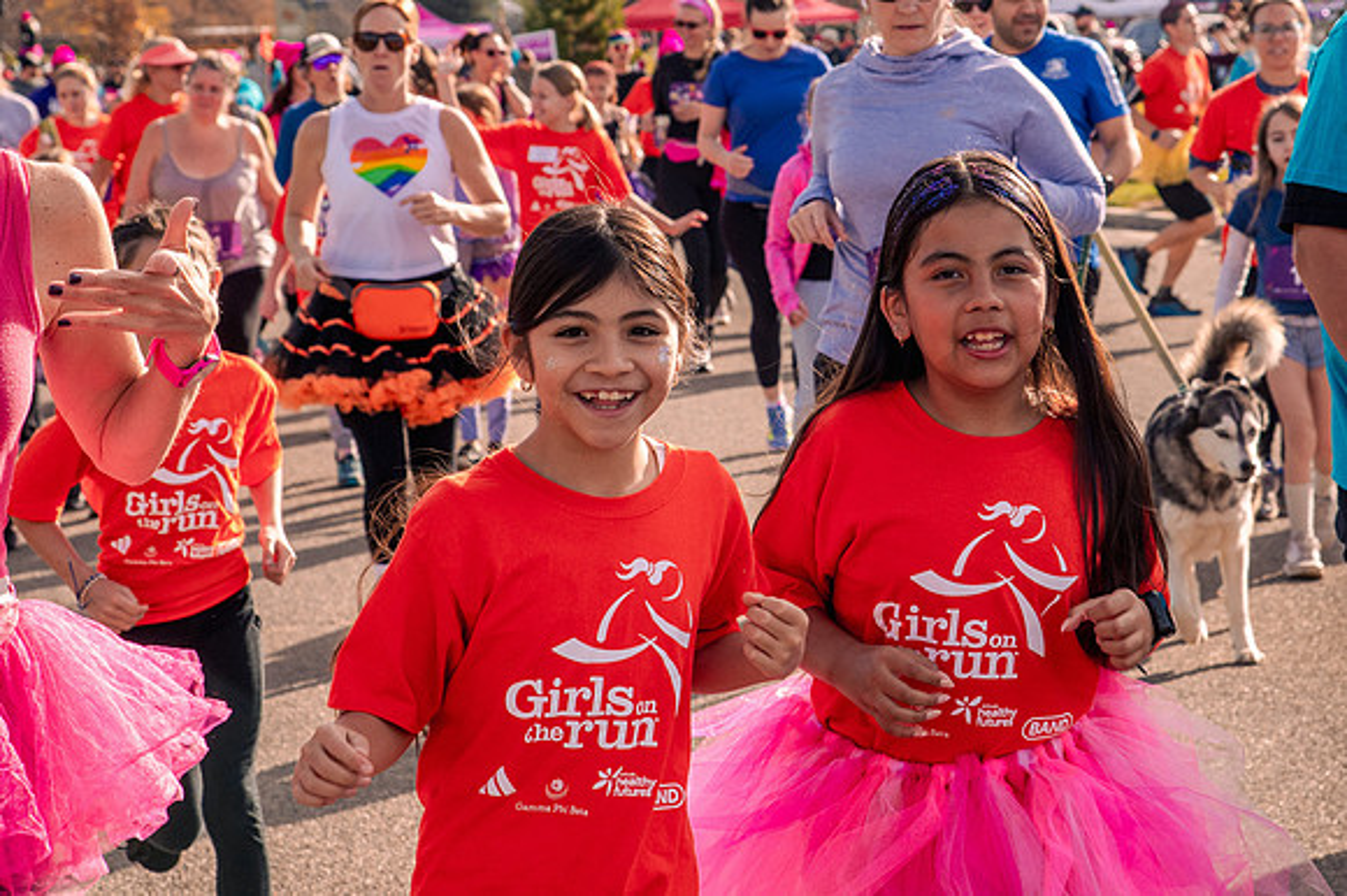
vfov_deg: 11.4
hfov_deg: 17.0
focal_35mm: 120
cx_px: 753
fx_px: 4498
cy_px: 262
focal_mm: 85
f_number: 10
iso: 800
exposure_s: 1/1000
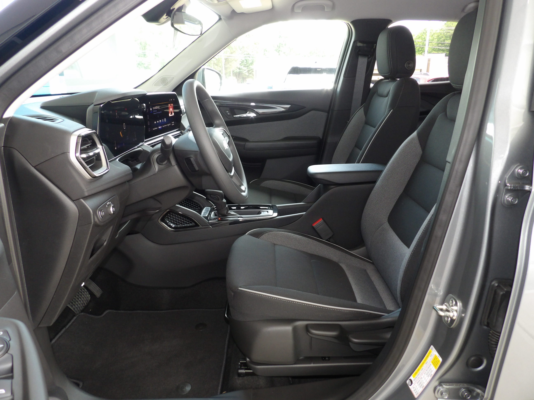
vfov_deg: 56.8
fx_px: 370
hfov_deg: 71.6
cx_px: 267
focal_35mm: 24
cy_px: 200
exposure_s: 1/33
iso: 200
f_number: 3.2
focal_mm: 4.3
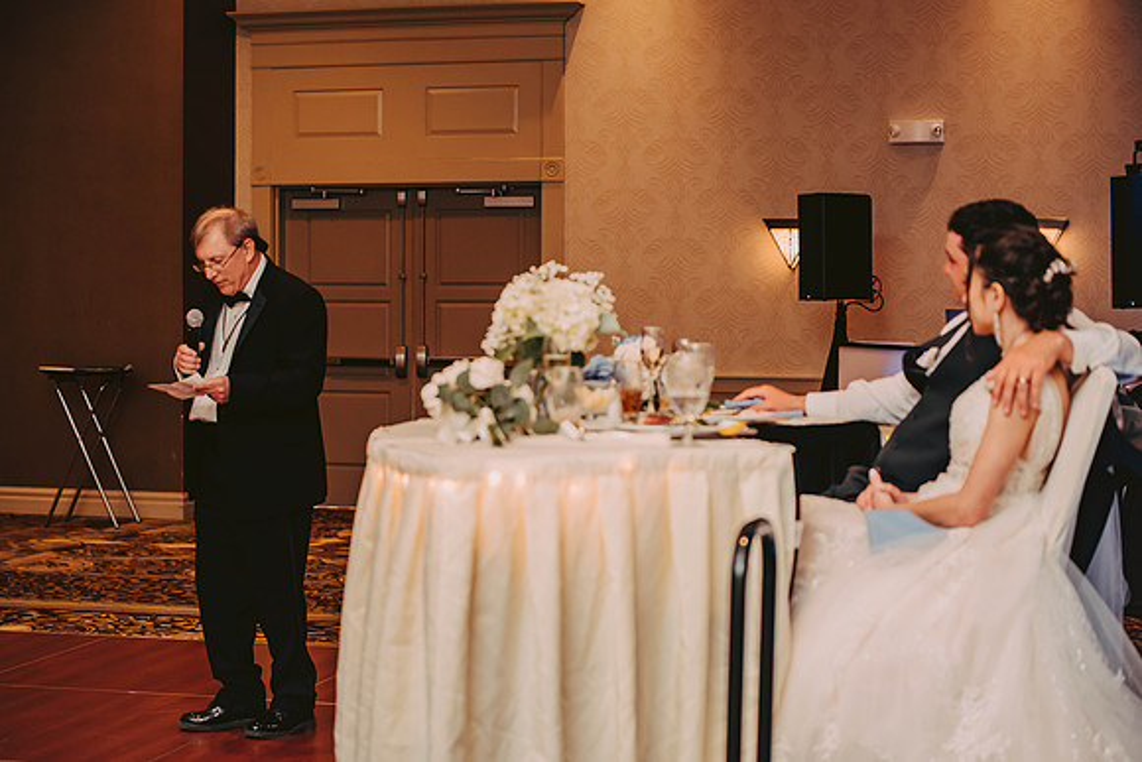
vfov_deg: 18.8
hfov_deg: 27.9
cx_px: 571
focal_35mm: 72
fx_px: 2298
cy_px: 381
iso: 800
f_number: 2.8
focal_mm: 70
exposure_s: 1/60
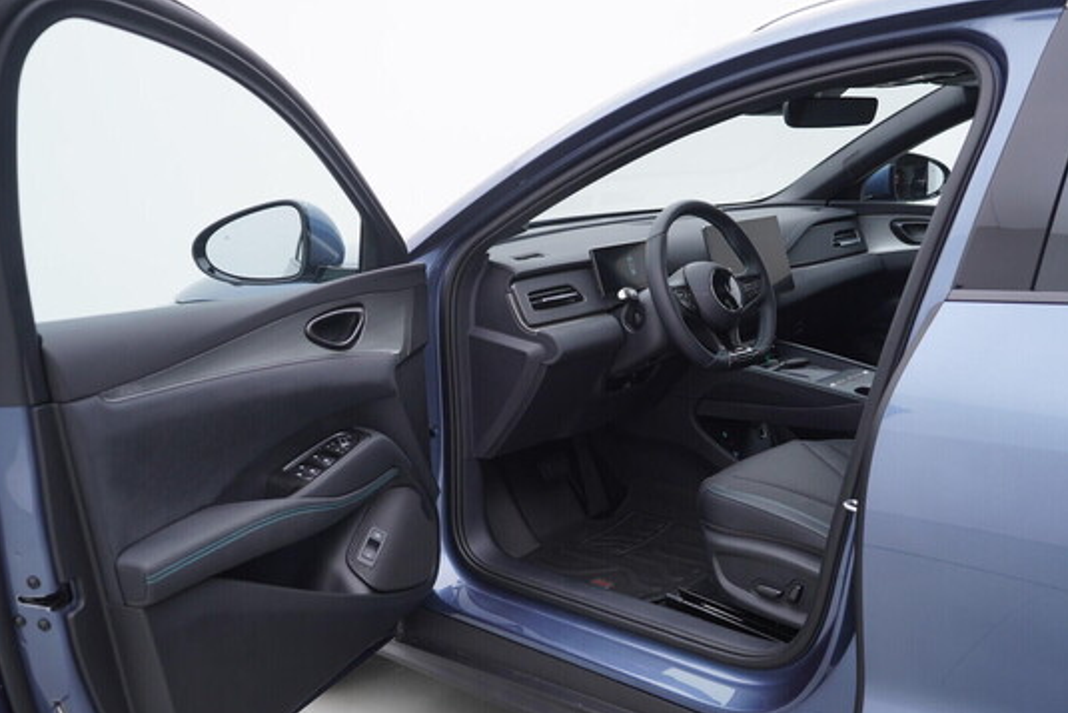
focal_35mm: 37
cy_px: 364
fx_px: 1098
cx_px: 527
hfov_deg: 51.9
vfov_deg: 36.0
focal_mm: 24
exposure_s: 1/60
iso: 125
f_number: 3.2
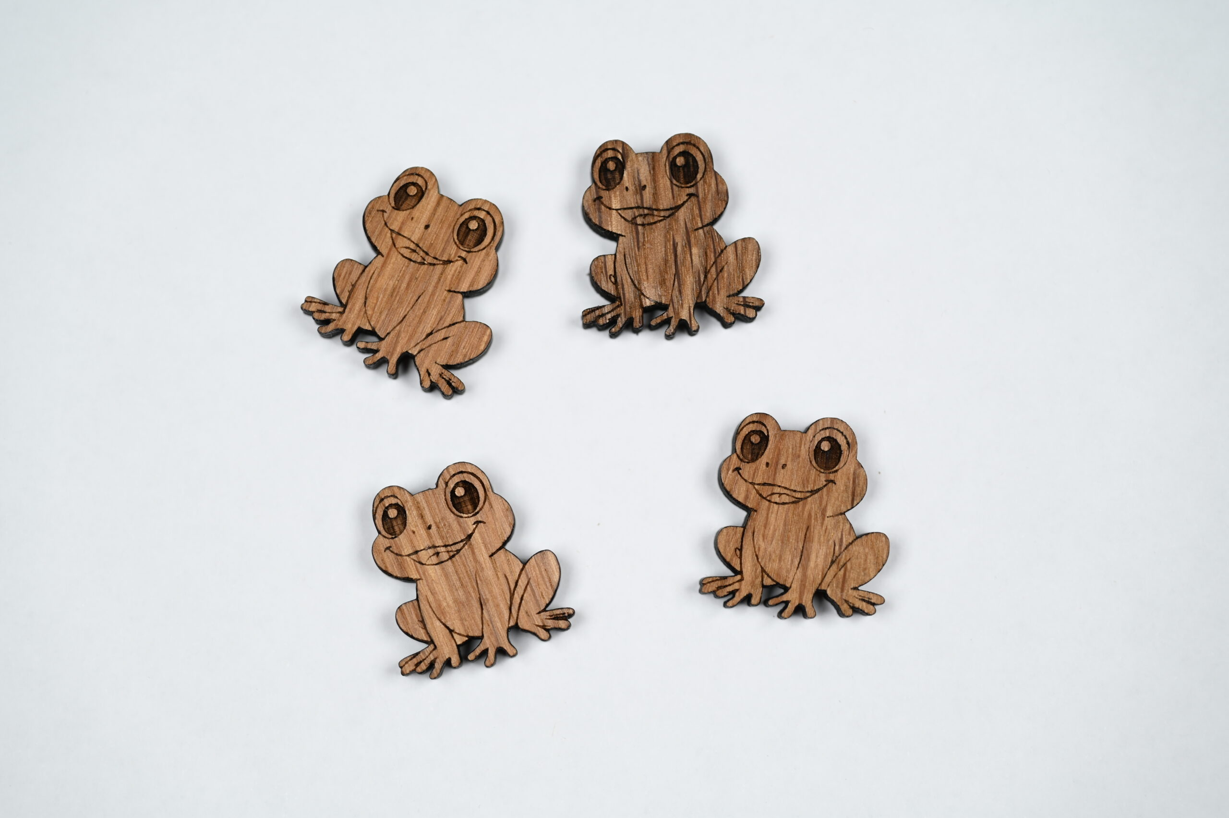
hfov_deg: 21.9
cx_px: 614
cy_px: 409
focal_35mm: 93
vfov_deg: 14.7
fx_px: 3173
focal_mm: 93
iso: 100
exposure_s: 1/100
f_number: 4
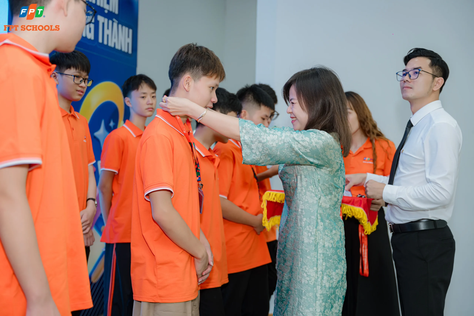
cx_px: 237
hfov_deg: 40.6
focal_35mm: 49
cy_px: 158
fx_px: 641
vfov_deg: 27.7
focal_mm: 48.7
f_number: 2.8
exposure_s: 1/100
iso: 400
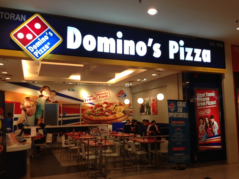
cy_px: 90
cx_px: 120
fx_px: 228
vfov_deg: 43.0
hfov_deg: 55.3
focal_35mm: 33
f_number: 2.4
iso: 50
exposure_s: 1/20
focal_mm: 4.13
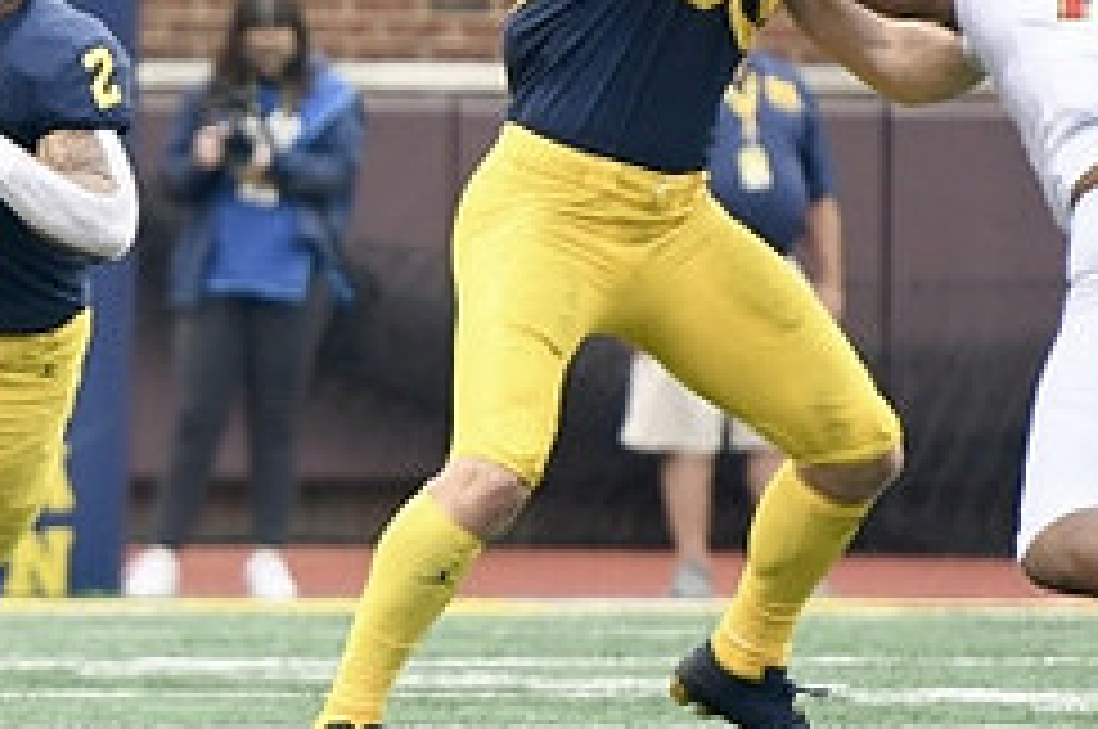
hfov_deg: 2.9
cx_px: -158
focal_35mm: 714
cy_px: 216
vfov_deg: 1.9
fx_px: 21748
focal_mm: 200
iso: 640
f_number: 2.8
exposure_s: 1/1250
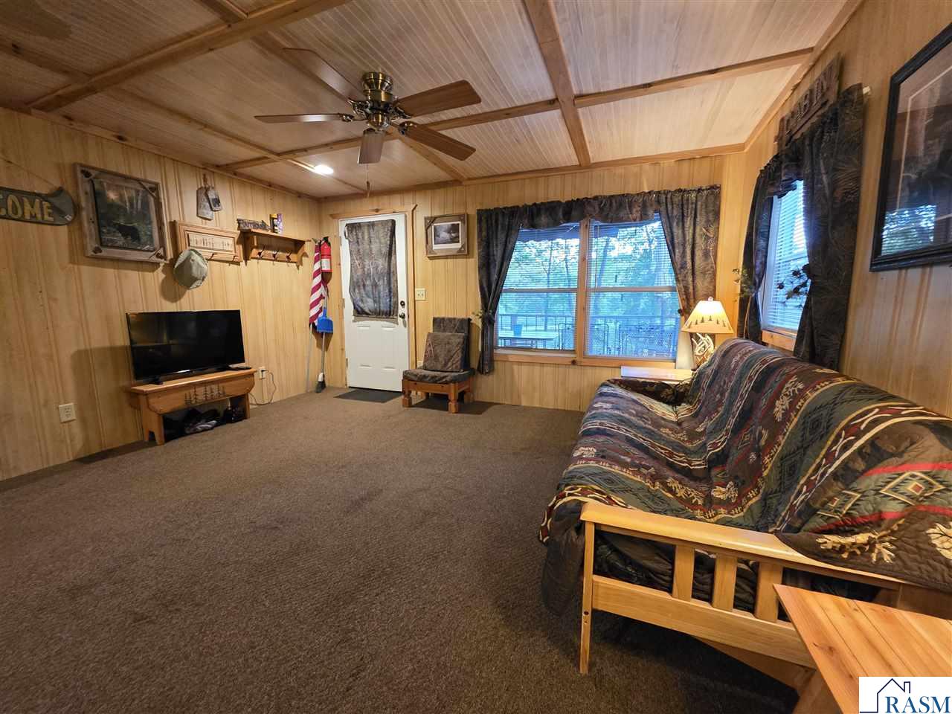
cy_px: 357
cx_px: 476
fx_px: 358
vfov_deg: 89.9
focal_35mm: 13
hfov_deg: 106.2
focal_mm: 2.2
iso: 1000
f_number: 1.9
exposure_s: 1/30
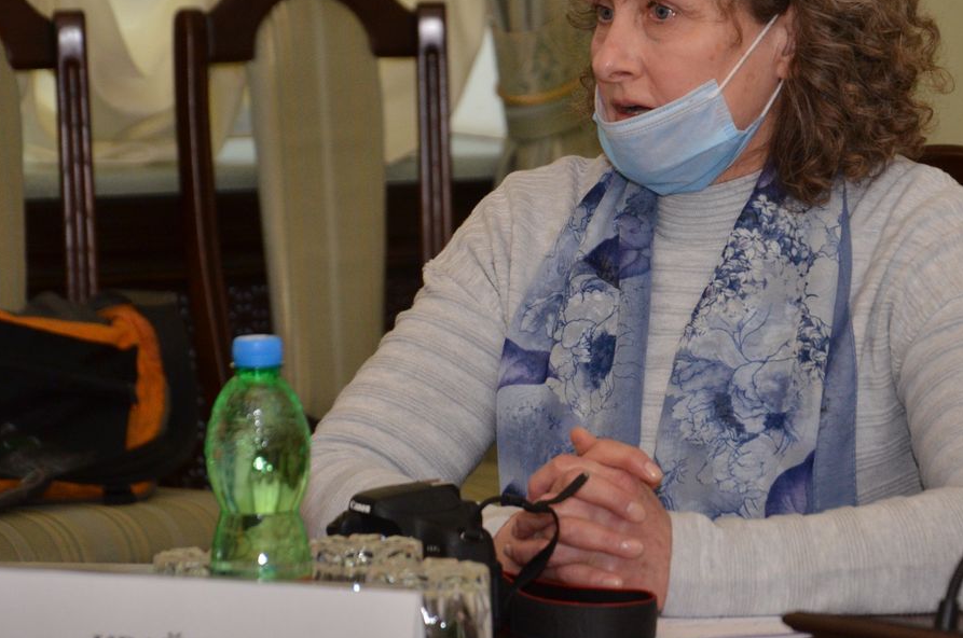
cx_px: 627
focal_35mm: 247
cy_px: 182
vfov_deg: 5.5
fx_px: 6590
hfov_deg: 8.4
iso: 800
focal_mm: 105
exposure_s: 1/250
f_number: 5.6
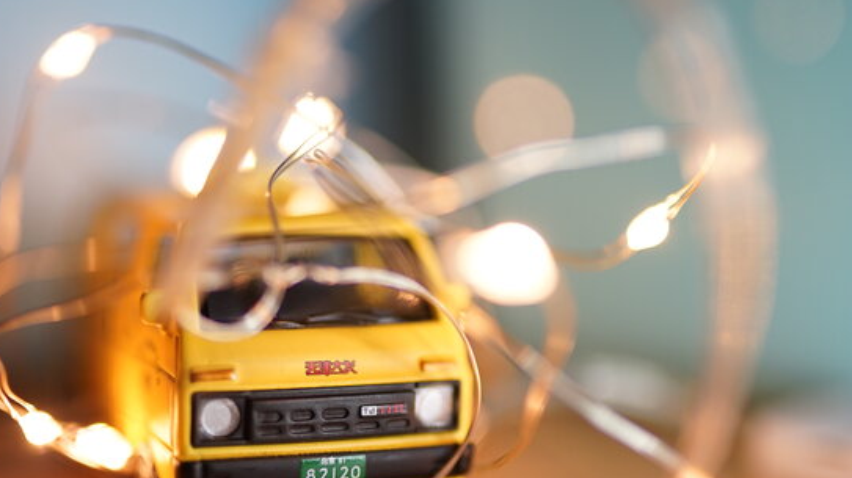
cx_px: 303
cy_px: 236
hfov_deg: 38.2
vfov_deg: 22.2
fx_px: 1220
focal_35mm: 54
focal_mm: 35
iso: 320
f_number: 2
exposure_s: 1/60
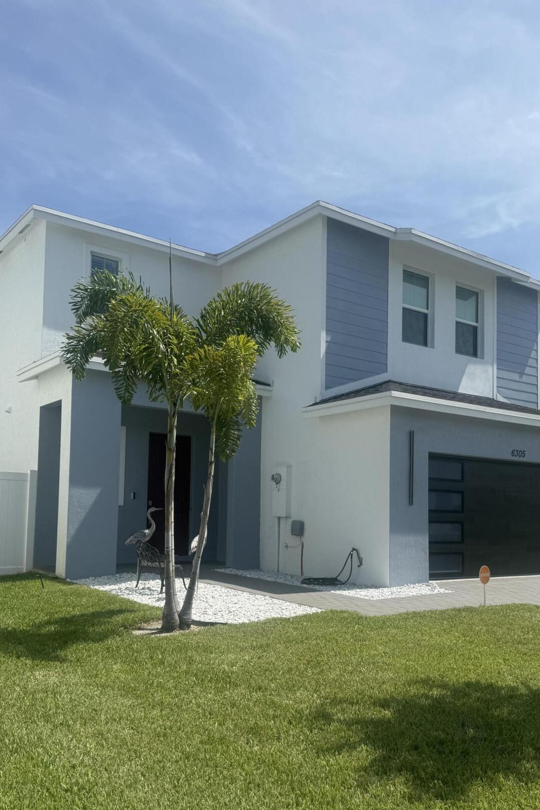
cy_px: 465
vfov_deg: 60.0
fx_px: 697
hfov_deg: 42.3
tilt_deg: +3.8
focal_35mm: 31
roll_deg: -0.5
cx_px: 292
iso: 80
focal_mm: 6.76
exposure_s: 1/6711
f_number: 1.78
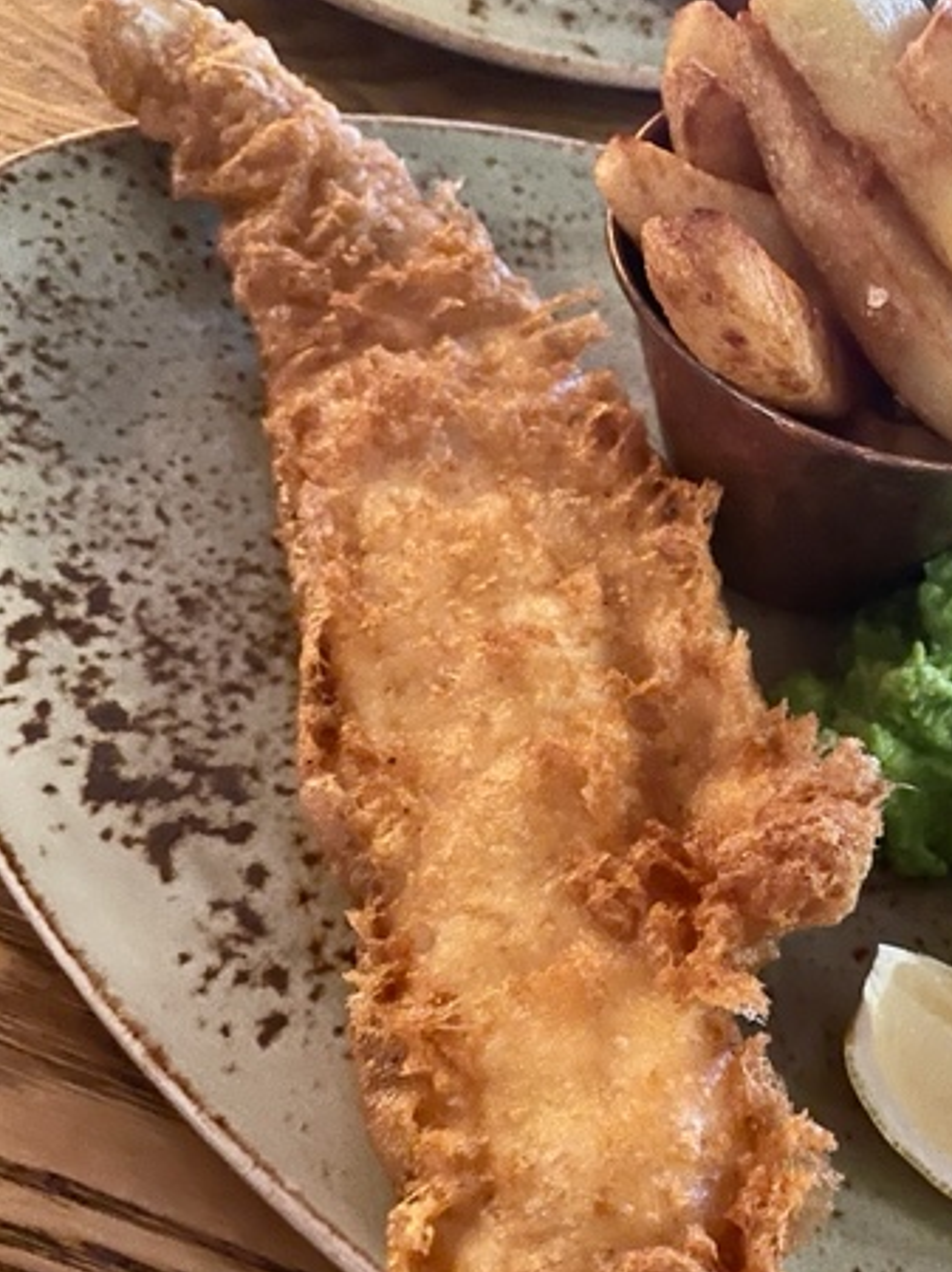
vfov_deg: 50.1
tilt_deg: -54.3
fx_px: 1358
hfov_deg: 38.0
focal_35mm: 37
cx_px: 675
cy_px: 698
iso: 500
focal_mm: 4.2
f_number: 1.6
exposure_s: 1/13
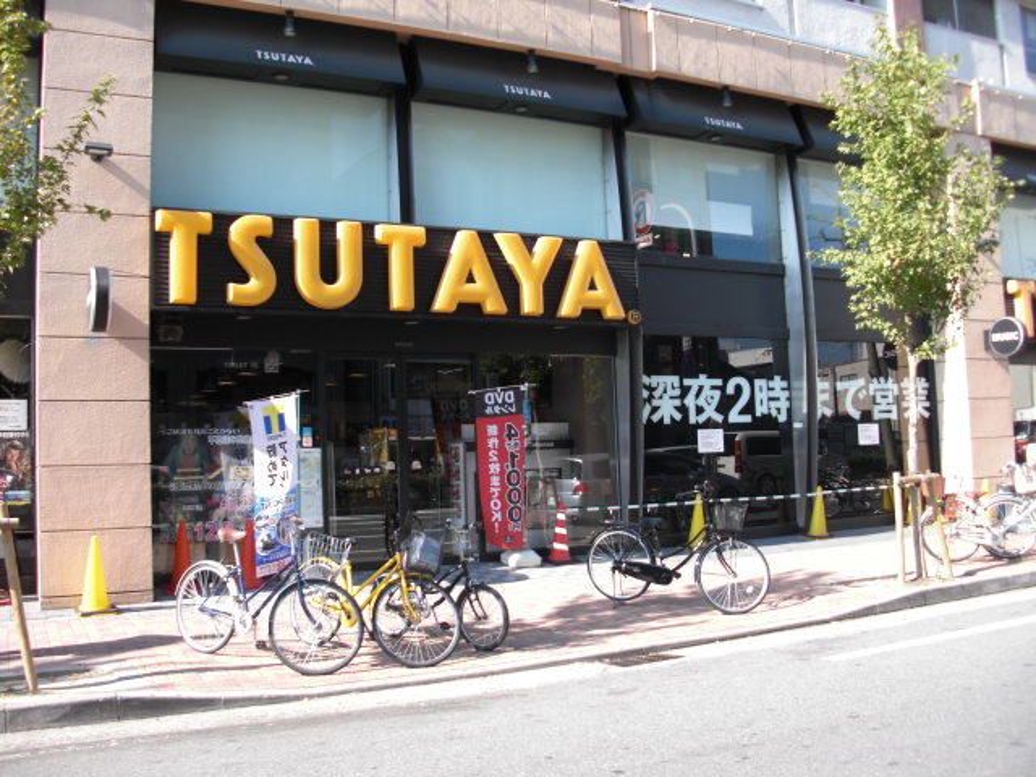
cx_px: 518
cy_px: 388
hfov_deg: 51.4
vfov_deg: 39.7
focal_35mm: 36
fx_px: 1077
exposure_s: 1/250
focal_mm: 6.3
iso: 50
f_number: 2.8
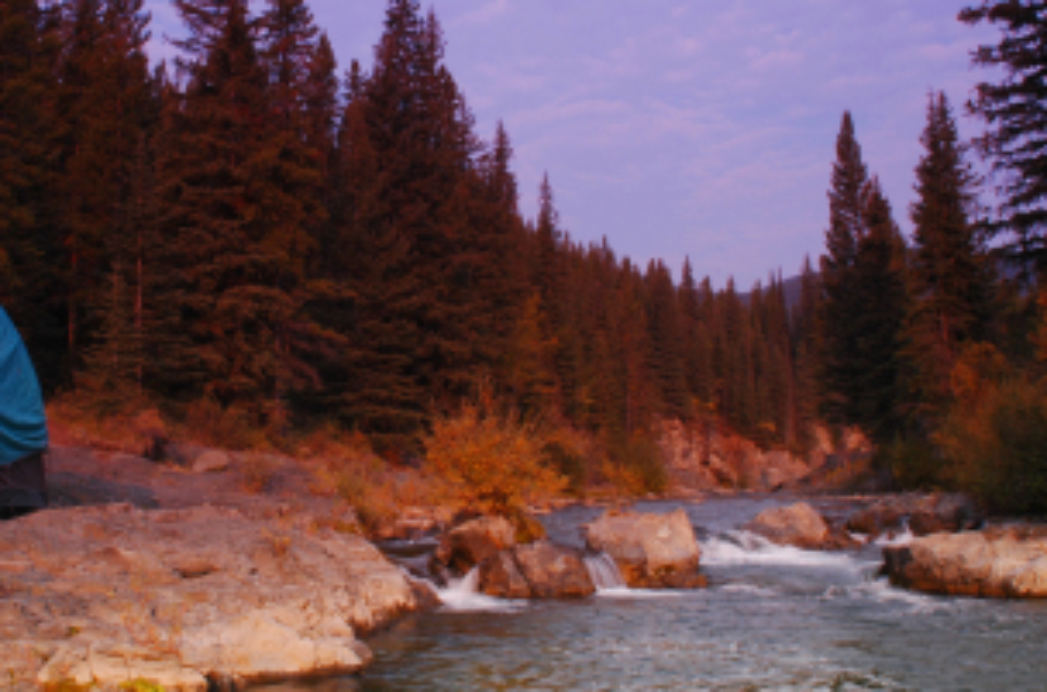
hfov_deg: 45.9
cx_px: 360
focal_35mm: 42
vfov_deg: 31.5
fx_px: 1218
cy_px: 244
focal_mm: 20
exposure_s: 1/13
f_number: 22
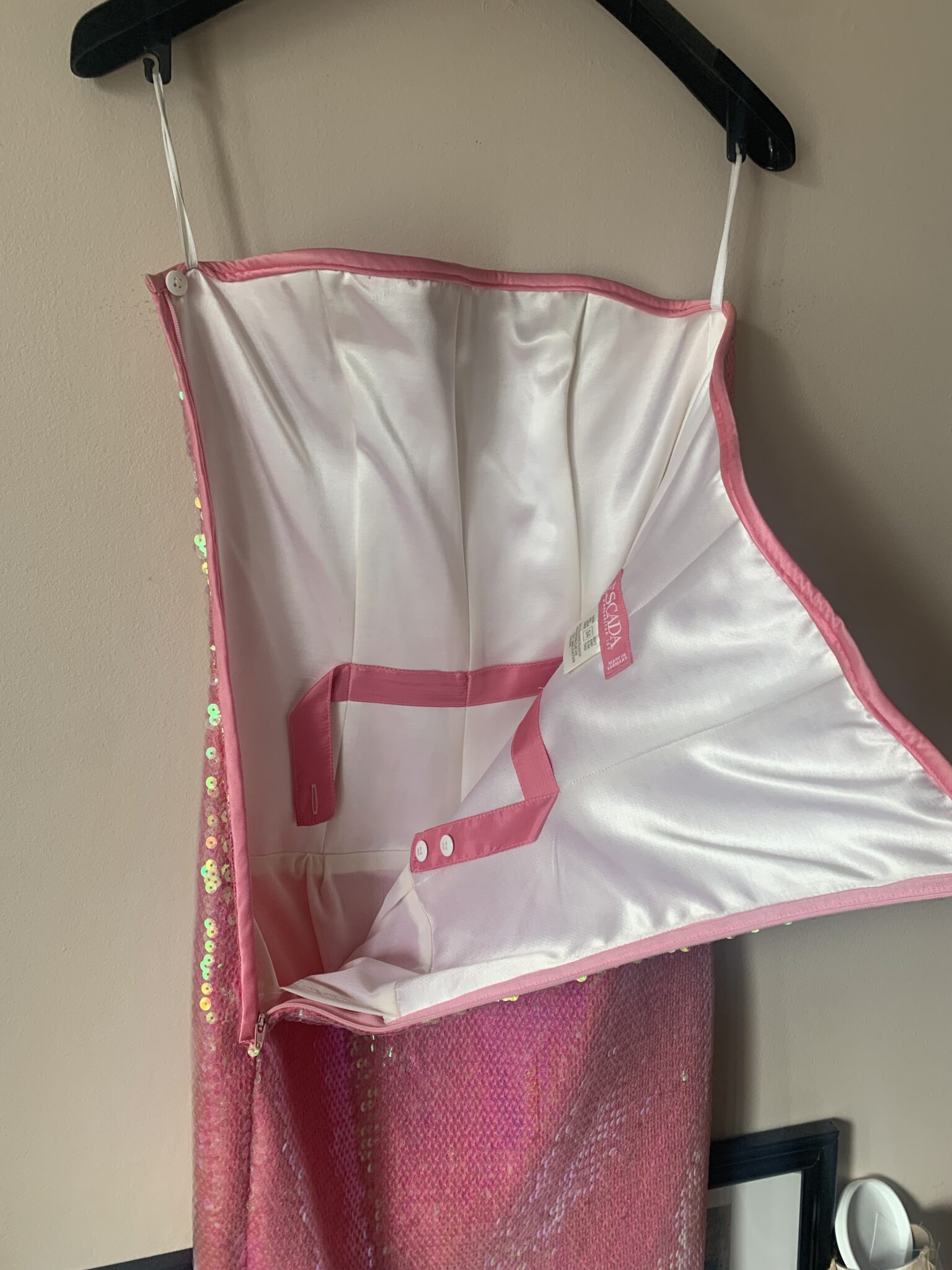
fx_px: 953
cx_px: 476
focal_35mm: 26
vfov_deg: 67.3
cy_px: 635
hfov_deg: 53.1
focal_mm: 4.25
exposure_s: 1/122
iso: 50
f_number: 1.8
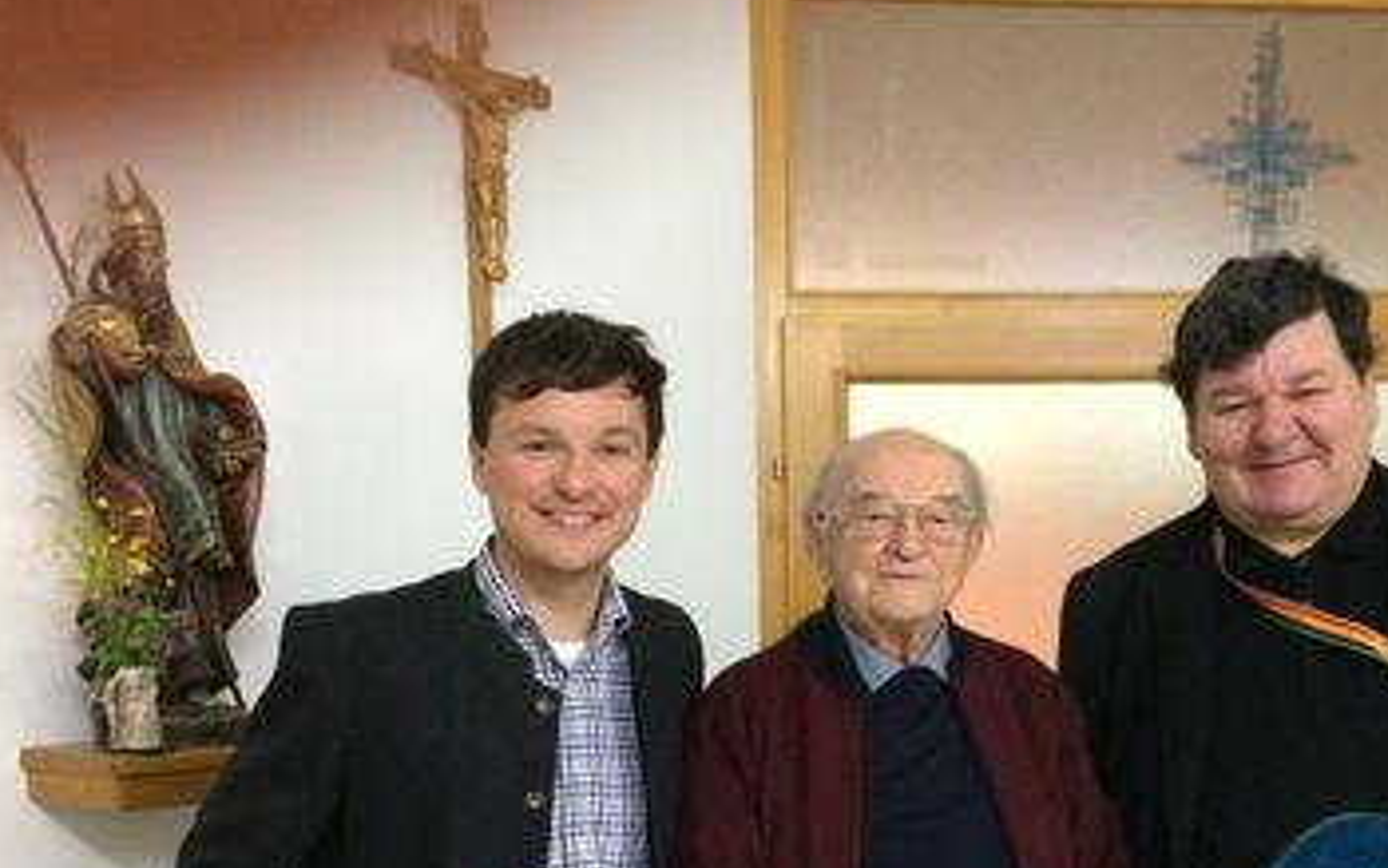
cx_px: 777
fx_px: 1703
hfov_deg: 44.3
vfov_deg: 27.9
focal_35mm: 45
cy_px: 729
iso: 320
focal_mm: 4.15
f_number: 2.2
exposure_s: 1/33
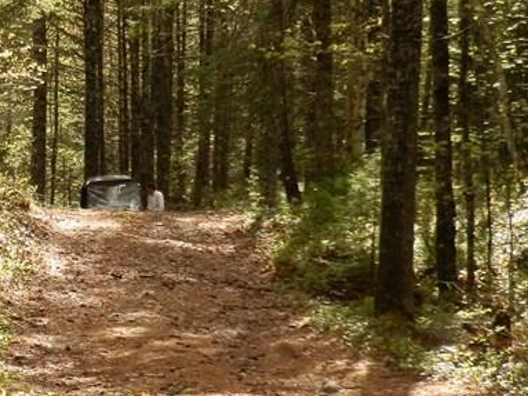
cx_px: -72
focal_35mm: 155
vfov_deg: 9.6
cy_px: 203
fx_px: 2363
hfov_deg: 12.5
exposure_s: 1/100
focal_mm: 10.41
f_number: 3.9
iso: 80
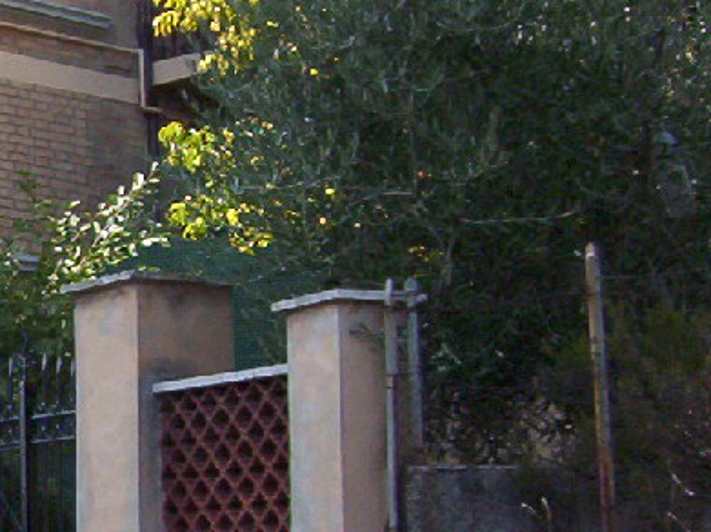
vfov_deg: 13.6
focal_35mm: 109
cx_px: -307
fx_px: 2238
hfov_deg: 16.6
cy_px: 205
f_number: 2.76
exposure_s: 1/801
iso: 100
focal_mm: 5.54
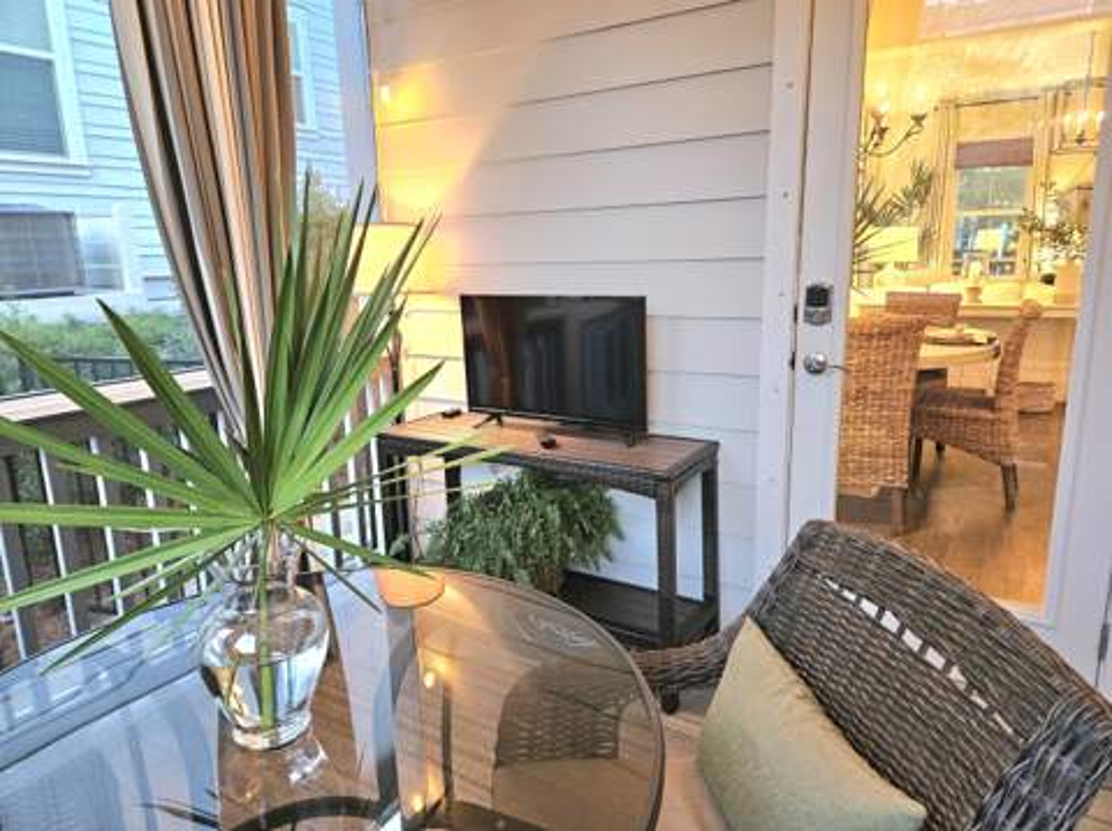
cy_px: 416
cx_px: 556
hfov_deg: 74.0
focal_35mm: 23
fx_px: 738
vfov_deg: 58.8
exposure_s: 1/60.2
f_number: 1.8
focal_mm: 5.4
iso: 640
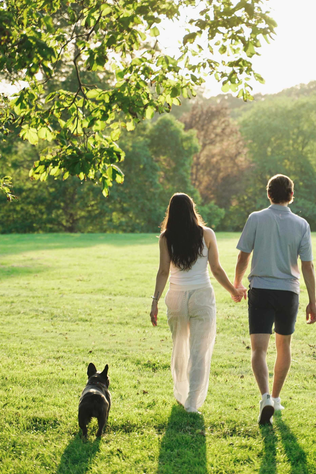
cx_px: 212
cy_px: 221
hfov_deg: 13.3
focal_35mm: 103
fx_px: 1356
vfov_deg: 19.8
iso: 100
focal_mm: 75
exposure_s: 1/250
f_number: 2.8
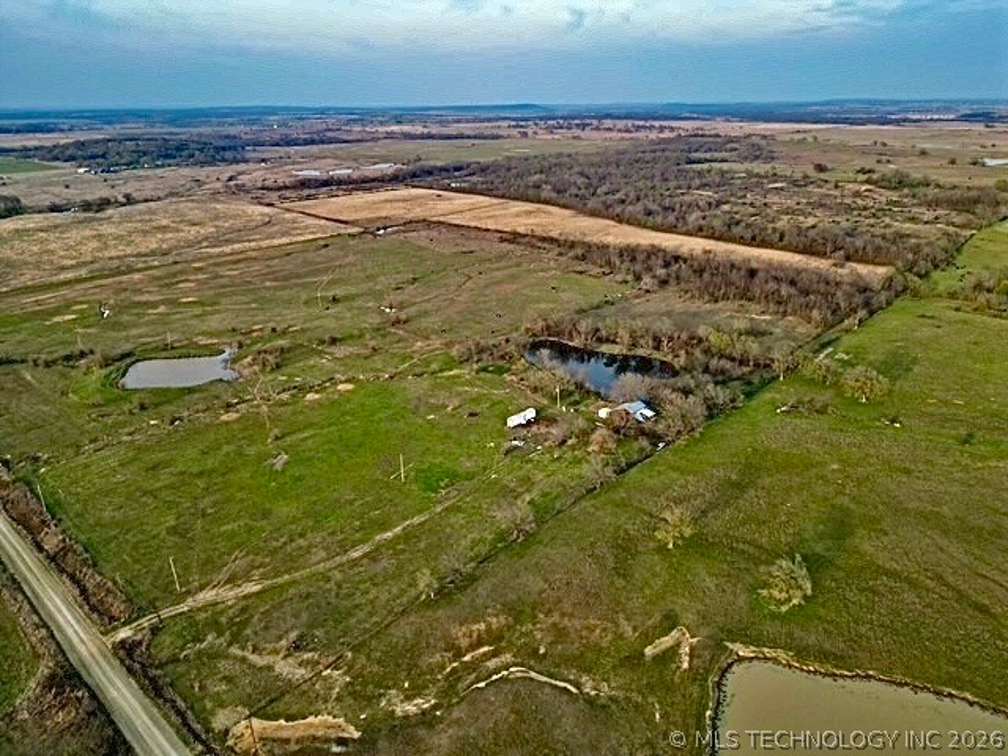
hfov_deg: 71.6
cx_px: 504
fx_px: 699
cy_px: 378
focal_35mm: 24
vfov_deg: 56.8
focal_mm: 6.72
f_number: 1.7
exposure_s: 1/350
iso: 100
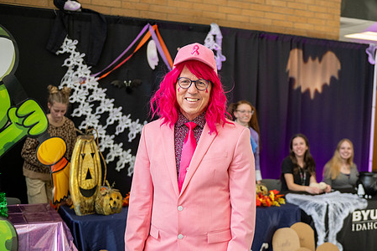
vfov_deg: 27.4
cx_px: 225
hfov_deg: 40.2
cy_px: 159
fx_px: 513
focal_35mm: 49
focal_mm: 38
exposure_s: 1/1000
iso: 1600
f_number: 2.8
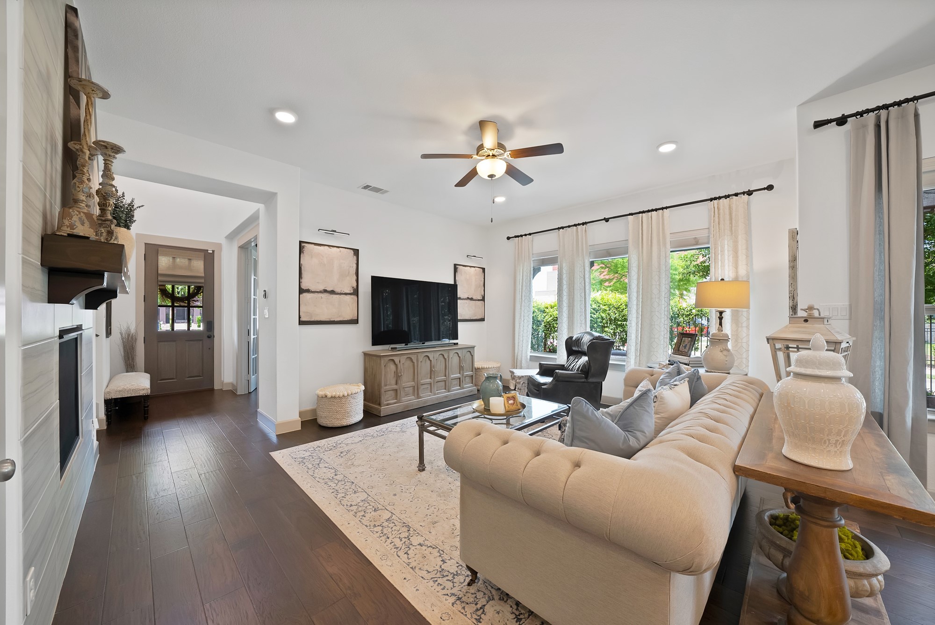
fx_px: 312
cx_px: 468
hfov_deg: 112.6
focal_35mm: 12
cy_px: 312
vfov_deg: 90.1
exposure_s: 1/6
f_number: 9
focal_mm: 12
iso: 640
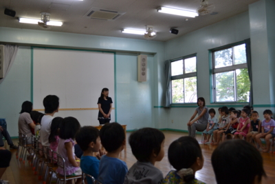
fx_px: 275
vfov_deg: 36.9
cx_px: 138
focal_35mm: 36
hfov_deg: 53.1
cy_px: 92
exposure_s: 1/100
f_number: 5
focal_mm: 24
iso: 400
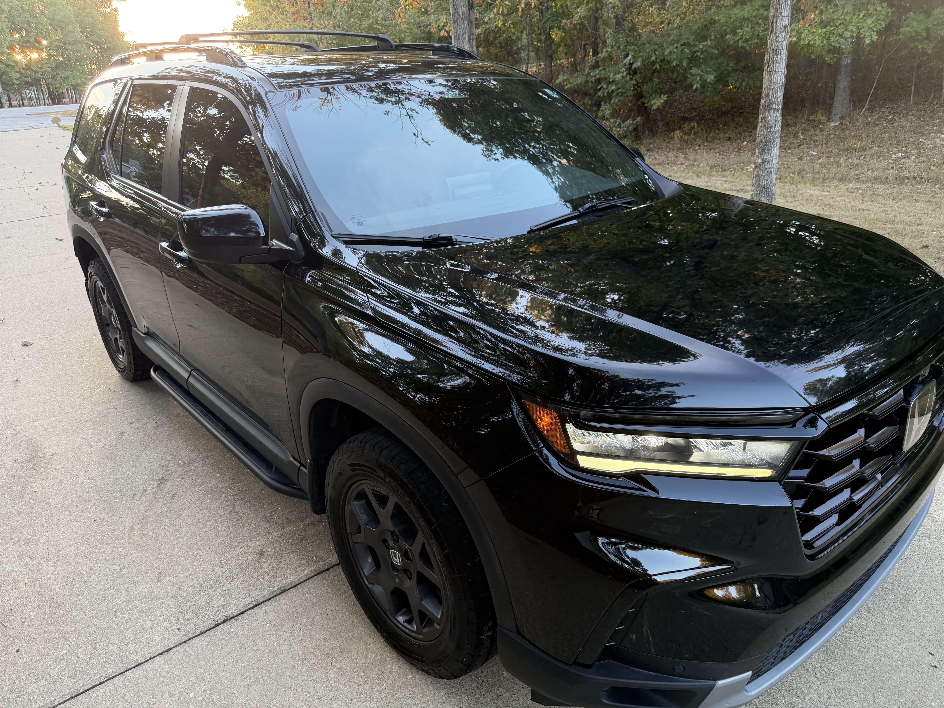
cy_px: 354
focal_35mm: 24
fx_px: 654
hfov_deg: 71.6
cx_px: 472
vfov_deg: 56.8
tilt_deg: -18.4
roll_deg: +3.0
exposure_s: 1/121
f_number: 1.78
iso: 200
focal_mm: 6.76
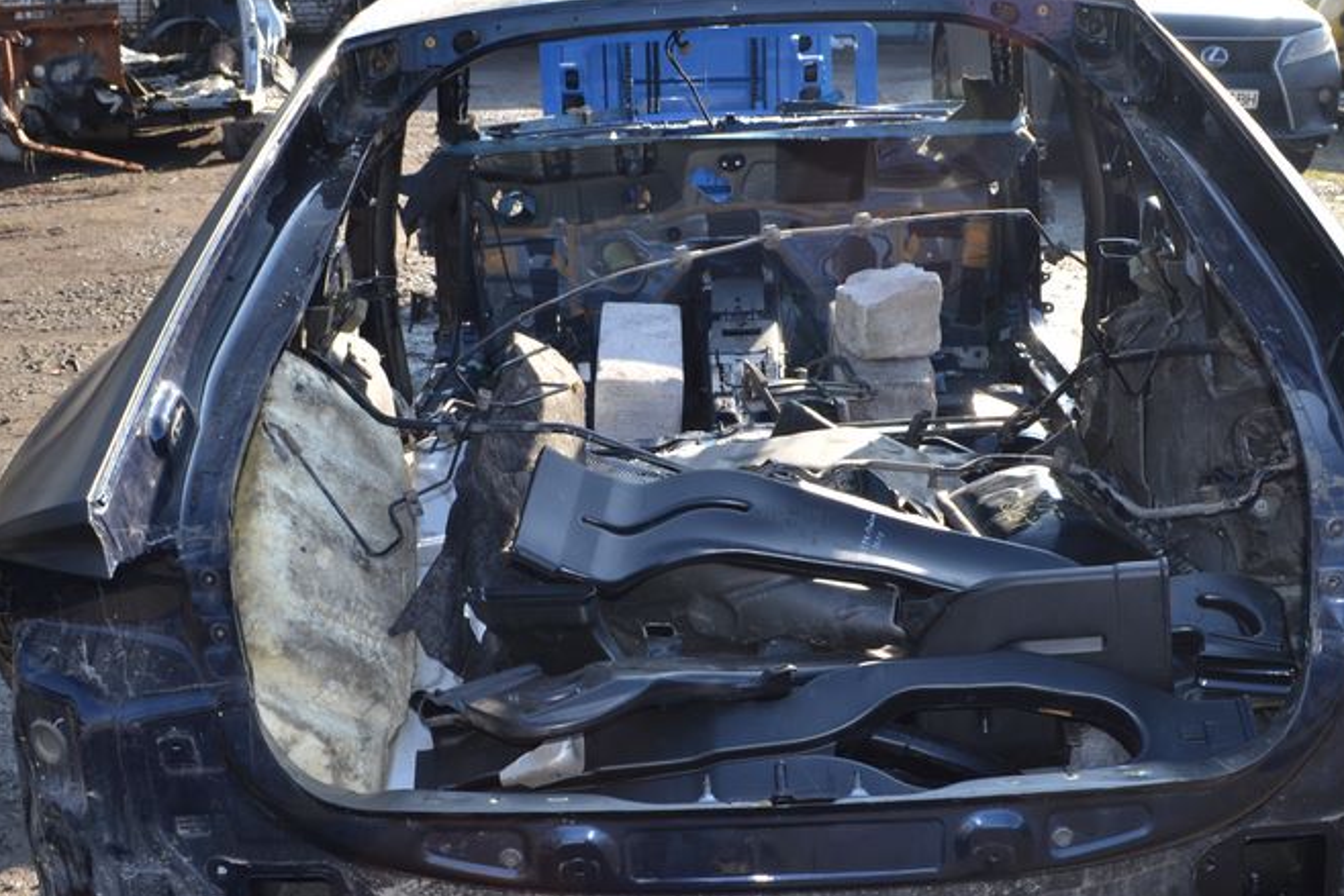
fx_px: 1568
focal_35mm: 42
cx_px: 682
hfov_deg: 46.4
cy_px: 581
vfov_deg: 31.7
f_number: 8
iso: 110
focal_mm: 18
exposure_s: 1/60
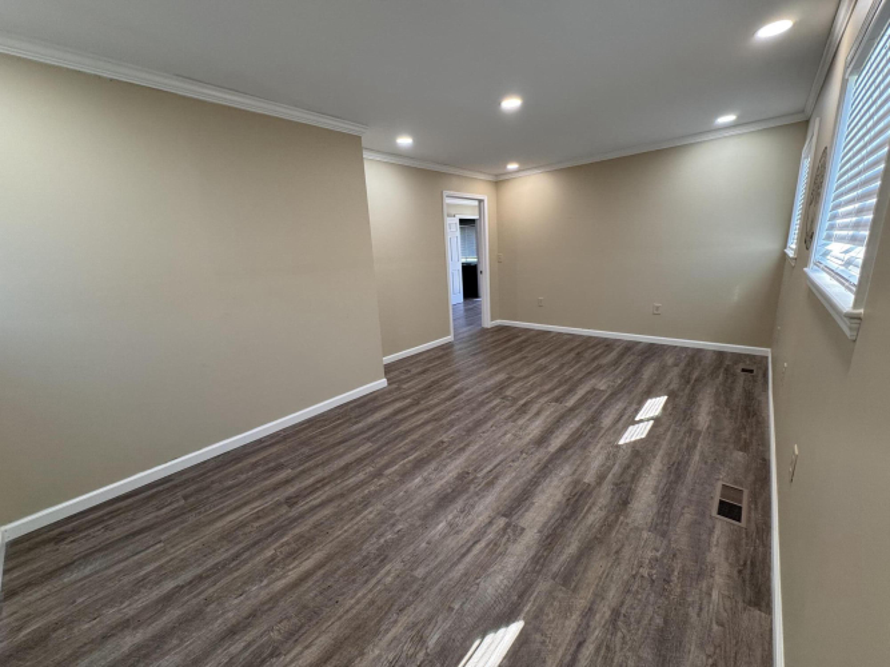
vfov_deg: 85.7
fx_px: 360
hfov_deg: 102.1
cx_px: 445
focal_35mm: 14
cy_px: 334
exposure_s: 1/120
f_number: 2.2
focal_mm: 2.22
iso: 200
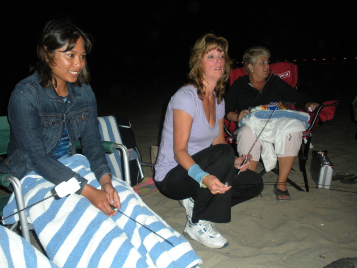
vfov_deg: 39.7
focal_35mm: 36
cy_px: 134
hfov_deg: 51.4
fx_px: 371
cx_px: 178
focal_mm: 6.3
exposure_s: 1/60
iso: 255
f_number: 3.5
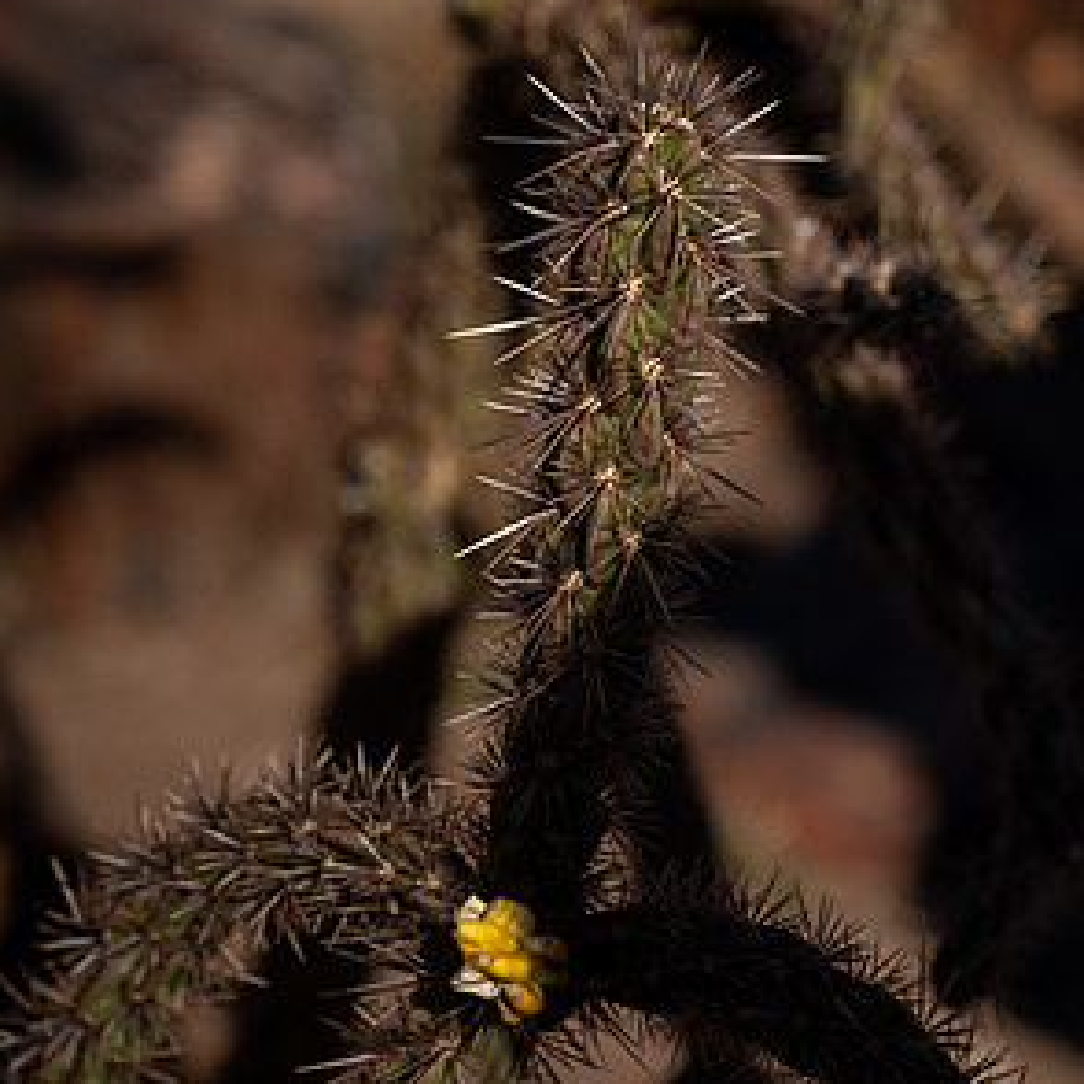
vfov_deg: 19.1
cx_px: 544
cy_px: 535
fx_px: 3224
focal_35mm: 91
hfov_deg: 19.1
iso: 200
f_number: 4
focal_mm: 70
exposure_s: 1/8000
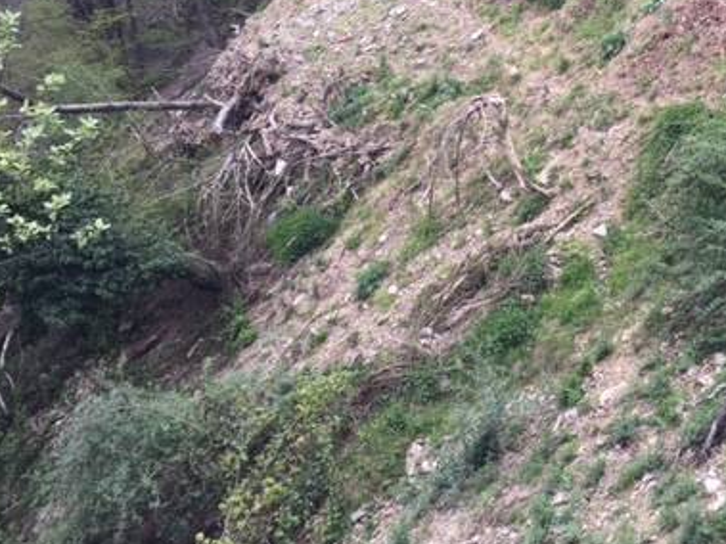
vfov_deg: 29.1
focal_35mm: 49
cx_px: 542
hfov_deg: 38.0
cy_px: 126
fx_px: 1027
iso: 32
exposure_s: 1/252
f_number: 2.2
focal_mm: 4.15
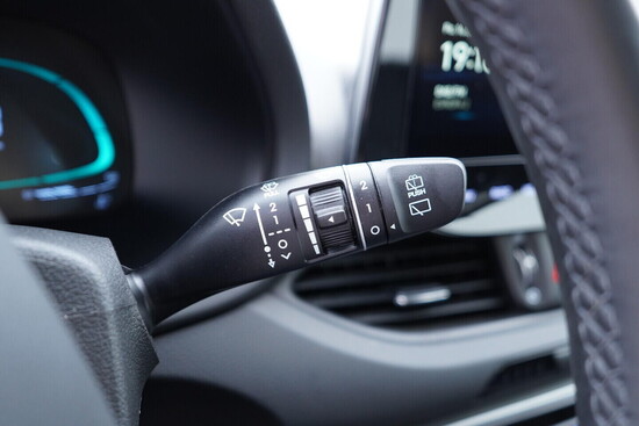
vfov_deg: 36.9
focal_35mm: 36
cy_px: 213
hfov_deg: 53.1
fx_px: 639
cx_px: 320
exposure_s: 1/40
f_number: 2.8
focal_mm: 24
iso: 640
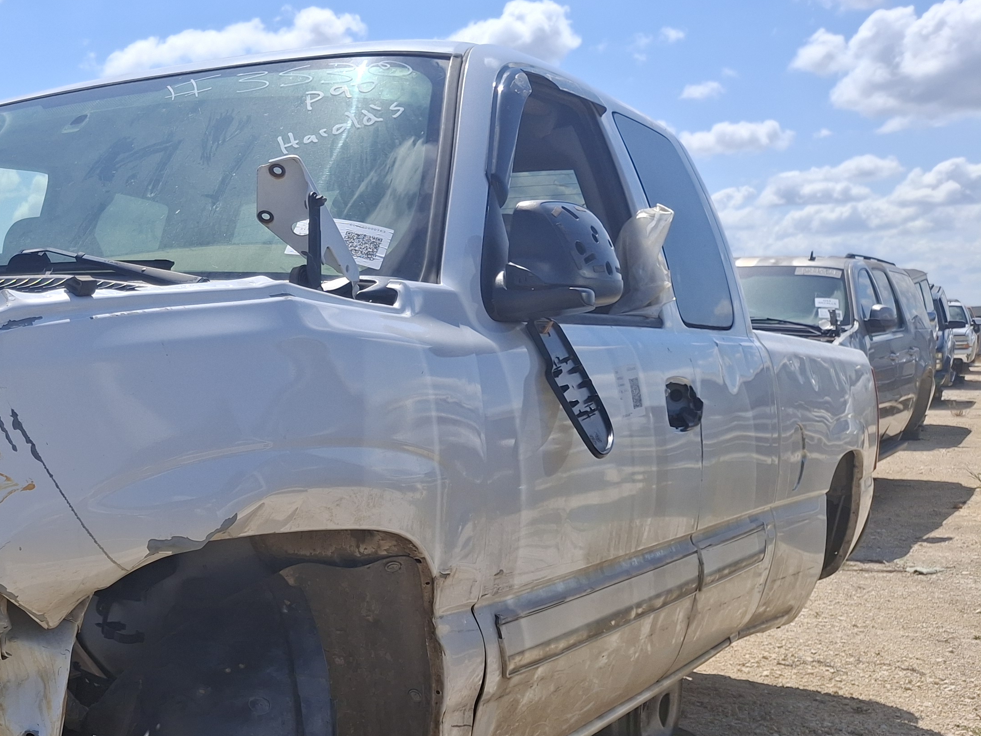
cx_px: 64
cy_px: 519
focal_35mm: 47
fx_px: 1332
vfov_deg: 30.5
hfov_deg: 37.3
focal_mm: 4.69
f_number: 1.8
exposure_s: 1/3521
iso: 32
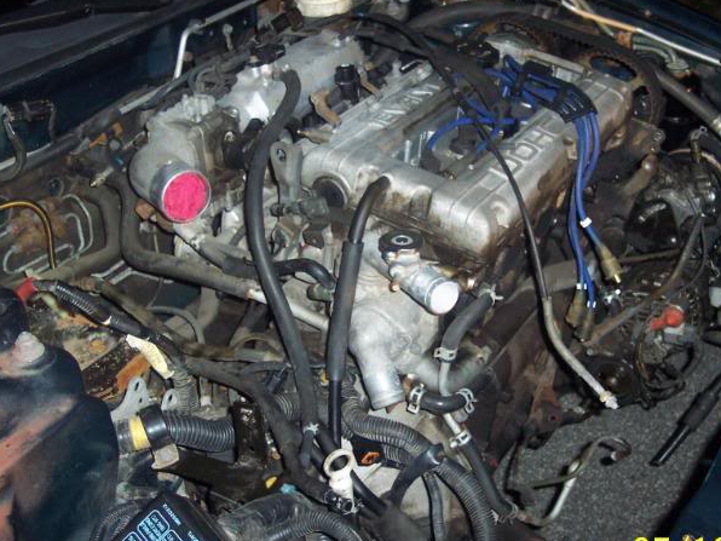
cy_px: 281
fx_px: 1062
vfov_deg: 28.6
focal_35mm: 51
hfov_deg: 37.5
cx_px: 399
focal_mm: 8
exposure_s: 1/30
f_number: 2.8
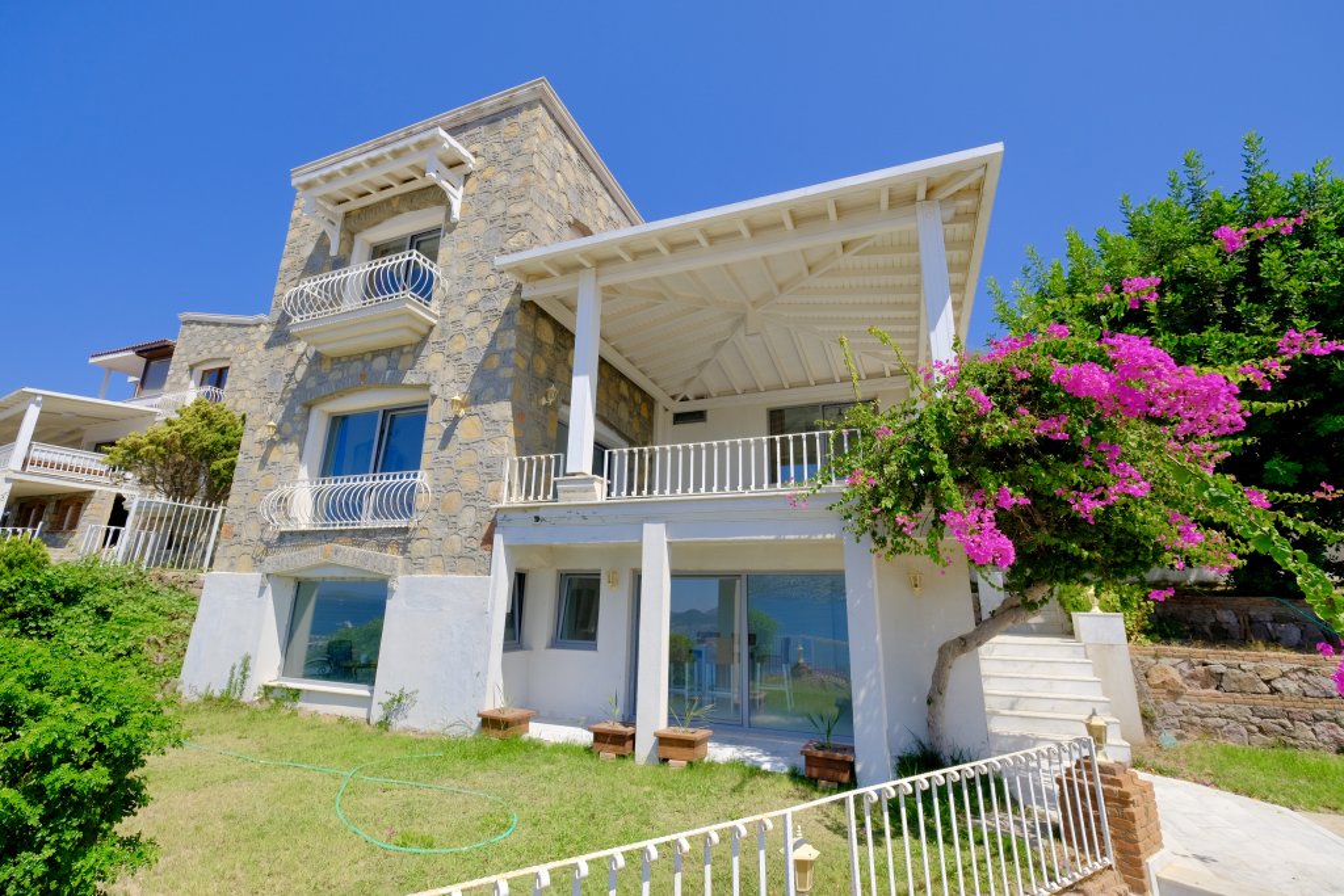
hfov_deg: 100.4
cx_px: 672
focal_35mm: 15
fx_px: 560
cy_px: 448
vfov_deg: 77.3
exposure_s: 1/1100
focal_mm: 10
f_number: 5.6
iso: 320
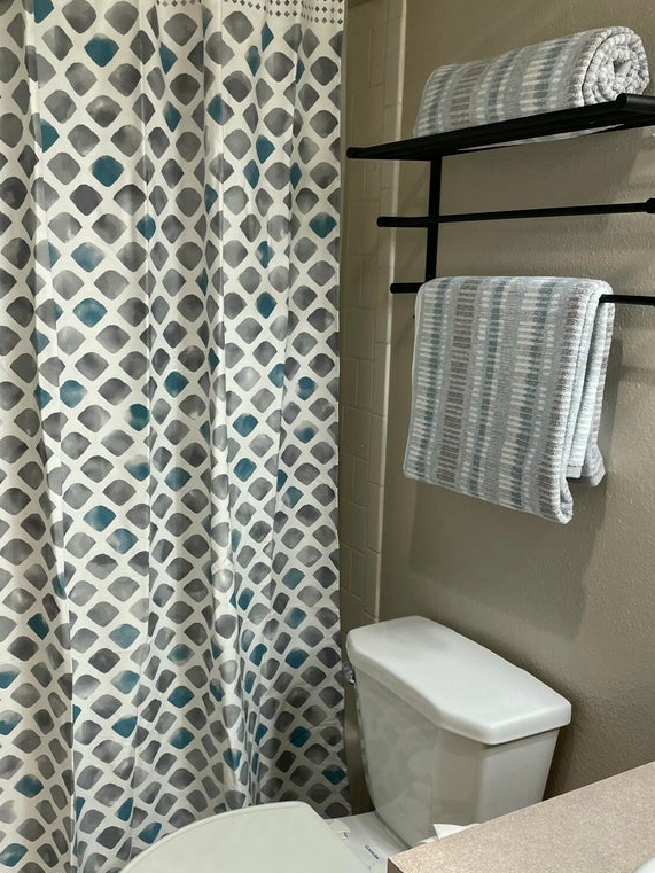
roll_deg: -0.2
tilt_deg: -13.3
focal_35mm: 35
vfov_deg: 52.5
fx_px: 883
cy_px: 485
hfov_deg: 40.5
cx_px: 259
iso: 80
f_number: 1.6
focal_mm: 4.2
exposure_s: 1/120
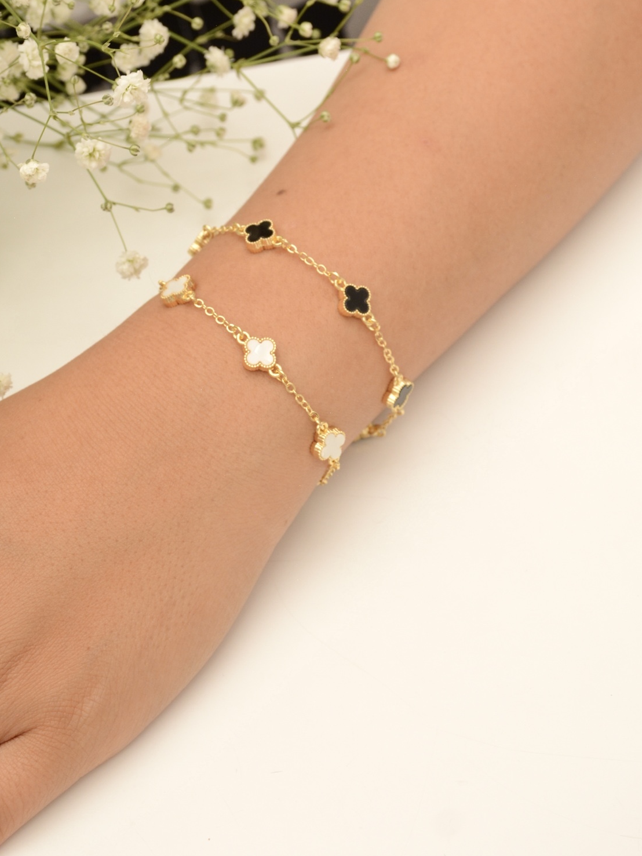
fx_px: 1947
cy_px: 317
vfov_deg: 24.7
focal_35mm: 79
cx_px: 247
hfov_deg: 18.7
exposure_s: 1/200
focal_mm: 35
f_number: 7.1
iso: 500
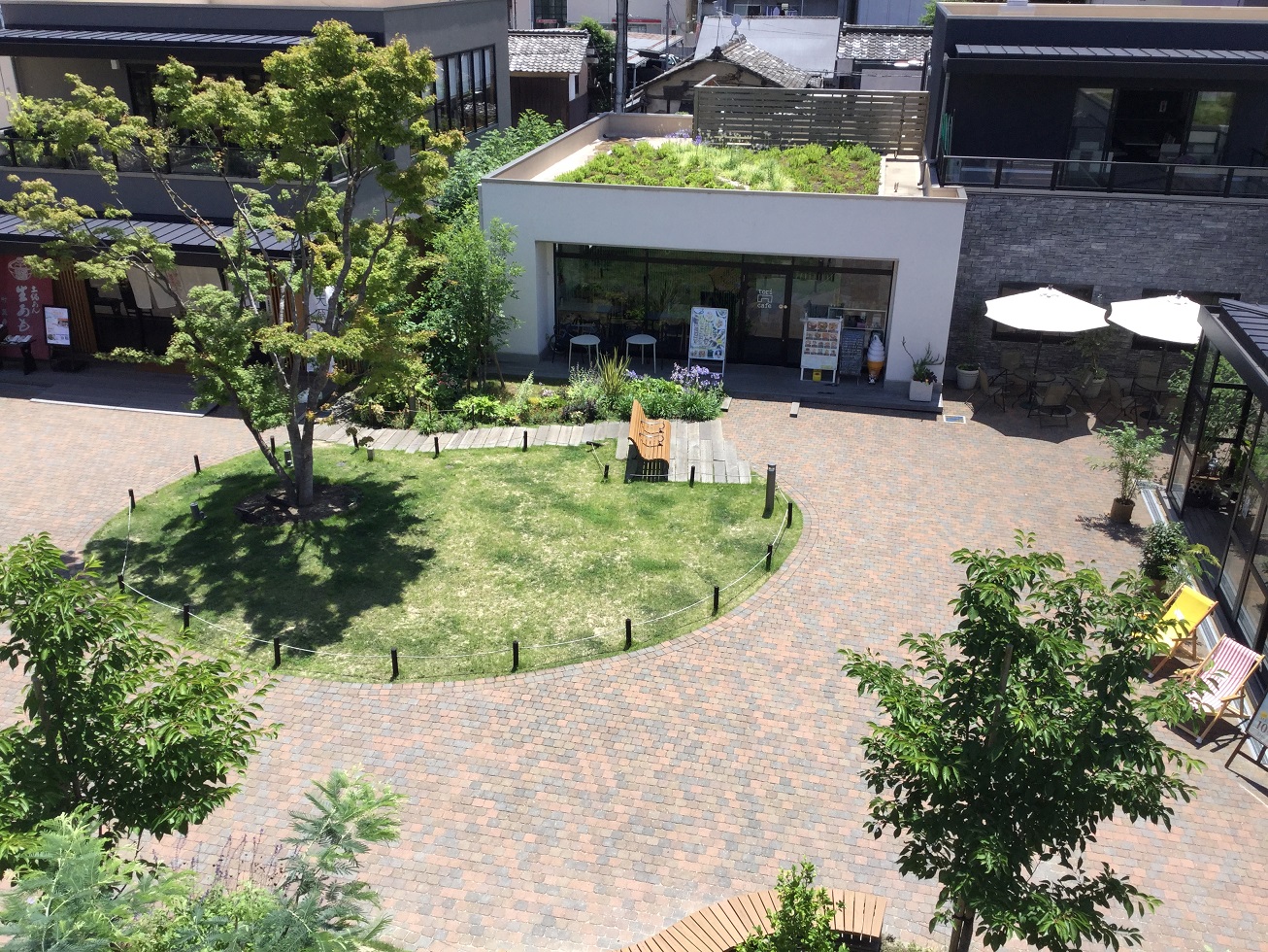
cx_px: 634
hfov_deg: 58.3
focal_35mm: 31
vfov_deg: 45.5
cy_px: 476
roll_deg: -1.5
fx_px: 1136
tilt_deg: -26.1
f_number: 2.4
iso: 25
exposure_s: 1/799
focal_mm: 3.3
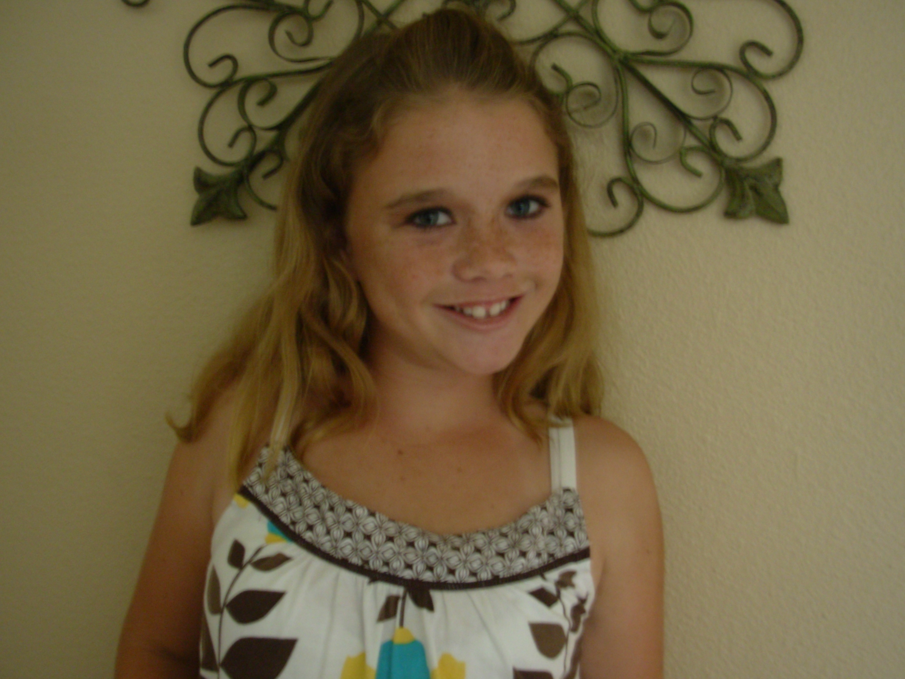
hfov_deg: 49.0
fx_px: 993
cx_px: 452
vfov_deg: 37.7
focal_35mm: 38
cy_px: 340
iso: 119
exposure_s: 1/4
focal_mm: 6.3
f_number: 2.9
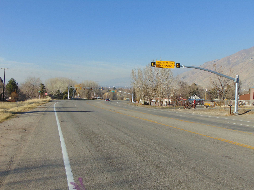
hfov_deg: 44.8
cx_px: 127
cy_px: 95
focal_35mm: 42
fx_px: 308
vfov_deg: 34.3
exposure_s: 1/250
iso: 80
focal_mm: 7.6
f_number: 8.7
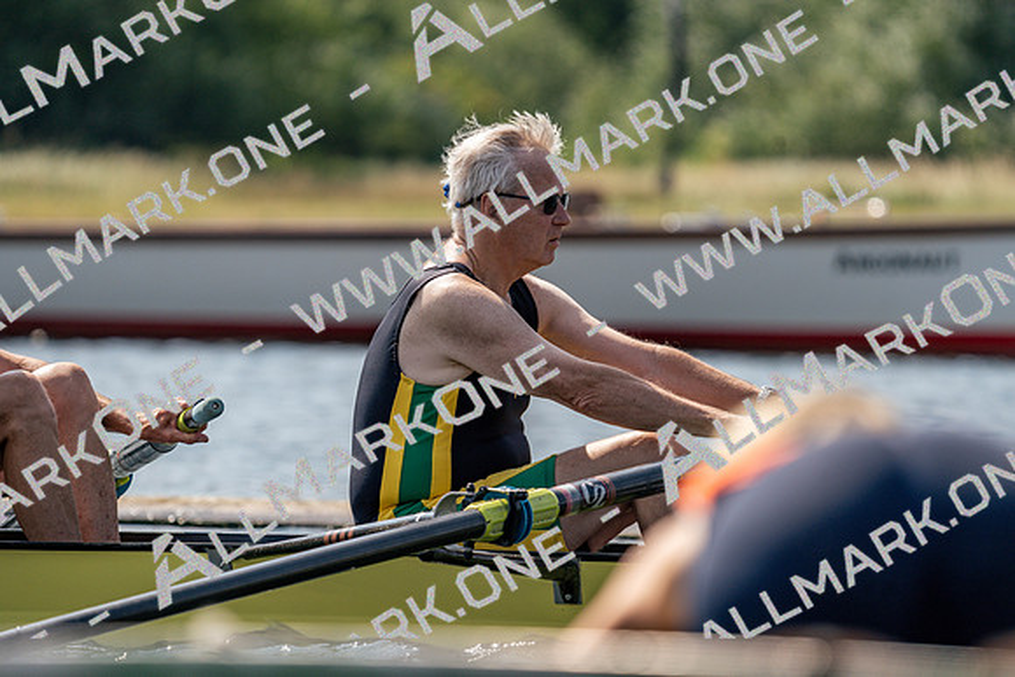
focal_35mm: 376
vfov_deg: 3.7
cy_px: 338
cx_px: 508
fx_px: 10603
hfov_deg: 5.5
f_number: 6.3
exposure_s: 1/1600
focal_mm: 376
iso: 250
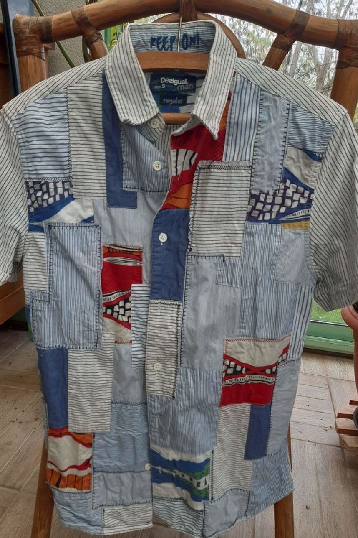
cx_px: 161
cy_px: 278
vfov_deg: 65.5
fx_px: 418
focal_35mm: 28
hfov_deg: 46.3
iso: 40
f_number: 1.7
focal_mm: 3.92
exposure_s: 1/111
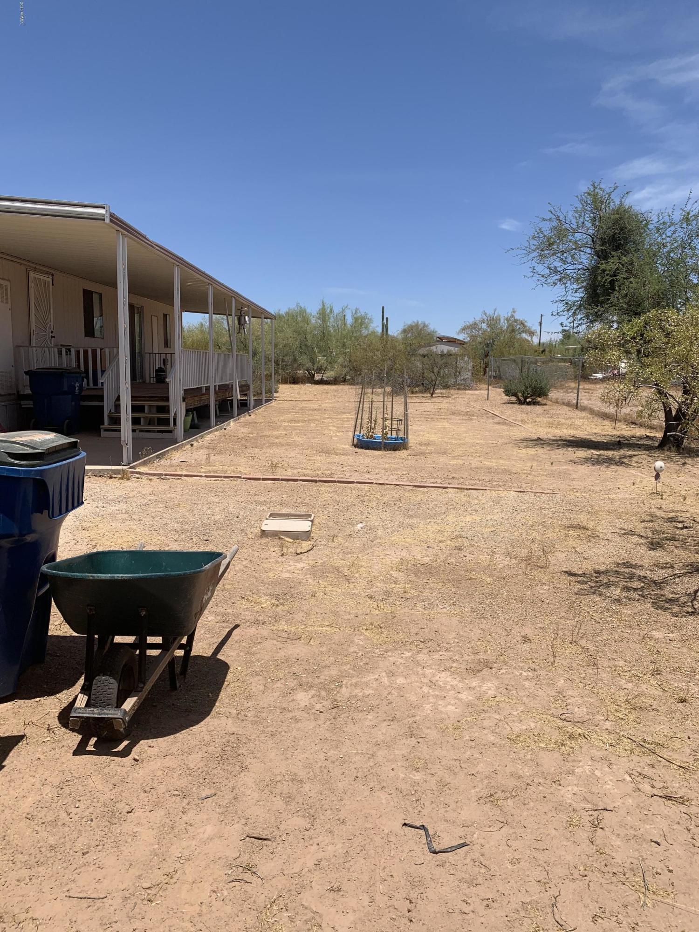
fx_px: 700
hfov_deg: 53.1
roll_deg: +0.2
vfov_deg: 67.3
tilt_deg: -6.2
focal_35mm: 26
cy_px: 466
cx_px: 350
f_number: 1.8
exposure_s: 1/3185
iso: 25
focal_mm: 4.25
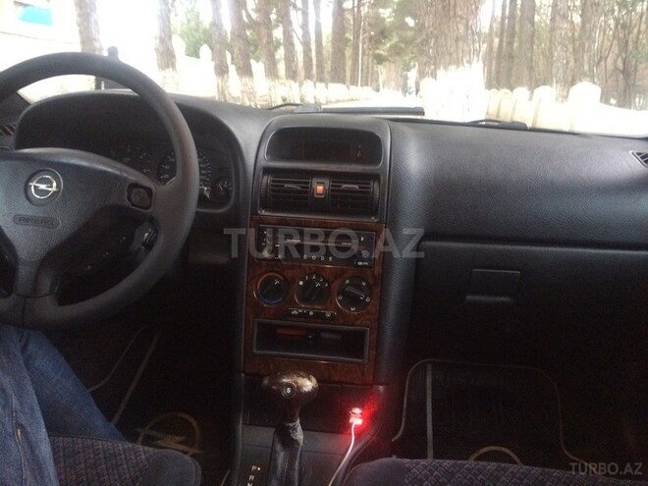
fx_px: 543
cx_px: 324
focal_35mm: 29
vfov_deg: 48.2
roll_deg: -2.8
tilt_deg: -15.6
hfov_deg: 61.7
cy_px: 243
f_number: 2.2
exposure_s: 1/17
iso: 320
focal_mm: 4.15
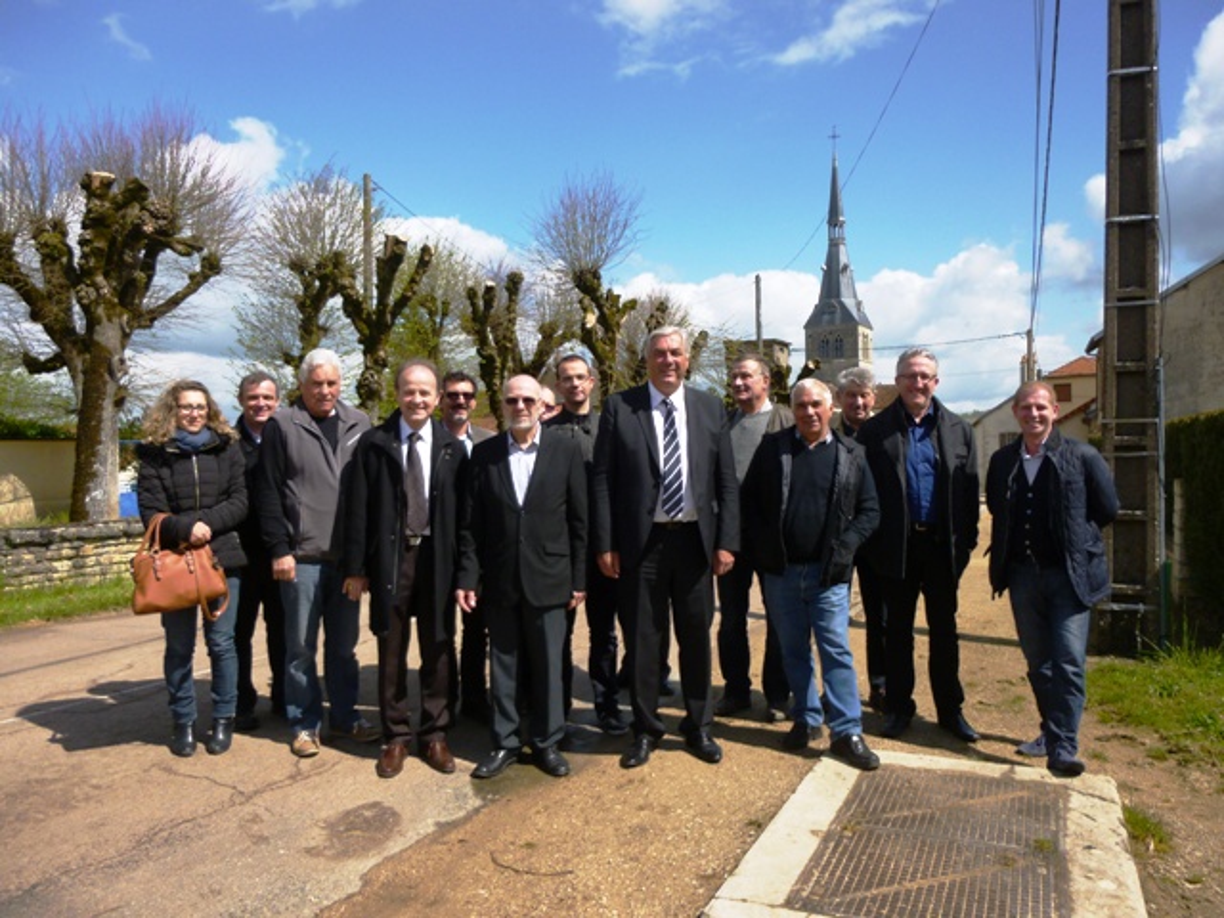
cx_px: 612
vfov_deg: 54.9
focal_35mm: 25
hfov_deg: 69.4
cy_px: 459
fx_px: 884
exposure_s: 1/1000
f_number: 3.1
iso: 100
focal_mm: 4.5
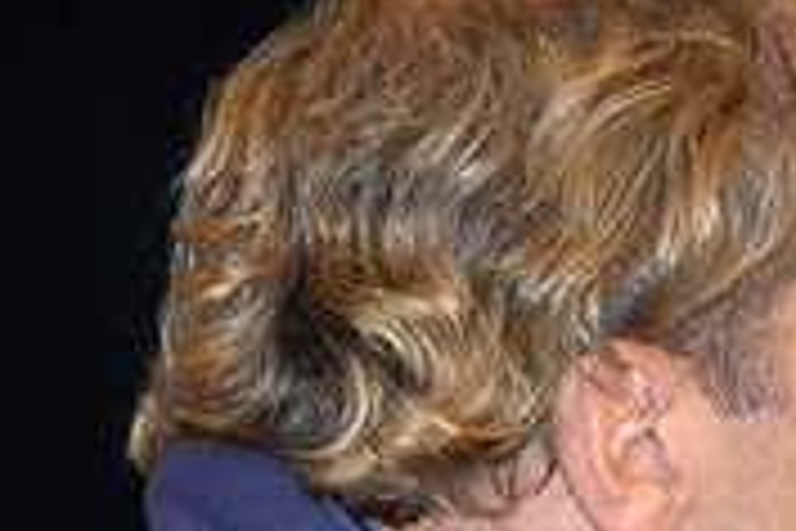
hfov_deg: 3.1
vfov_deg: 2.1
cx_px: 1228
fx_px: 14592
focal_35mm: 660
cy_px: 605
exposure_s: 1/180
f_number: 2.8
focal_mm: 130
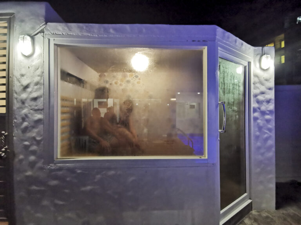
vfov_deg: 78.1
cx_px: 150
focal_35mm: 16
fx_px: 139
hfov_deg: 94.5
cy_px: 112
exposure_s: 1/40
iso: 800
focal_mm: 2.35
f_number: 2.2
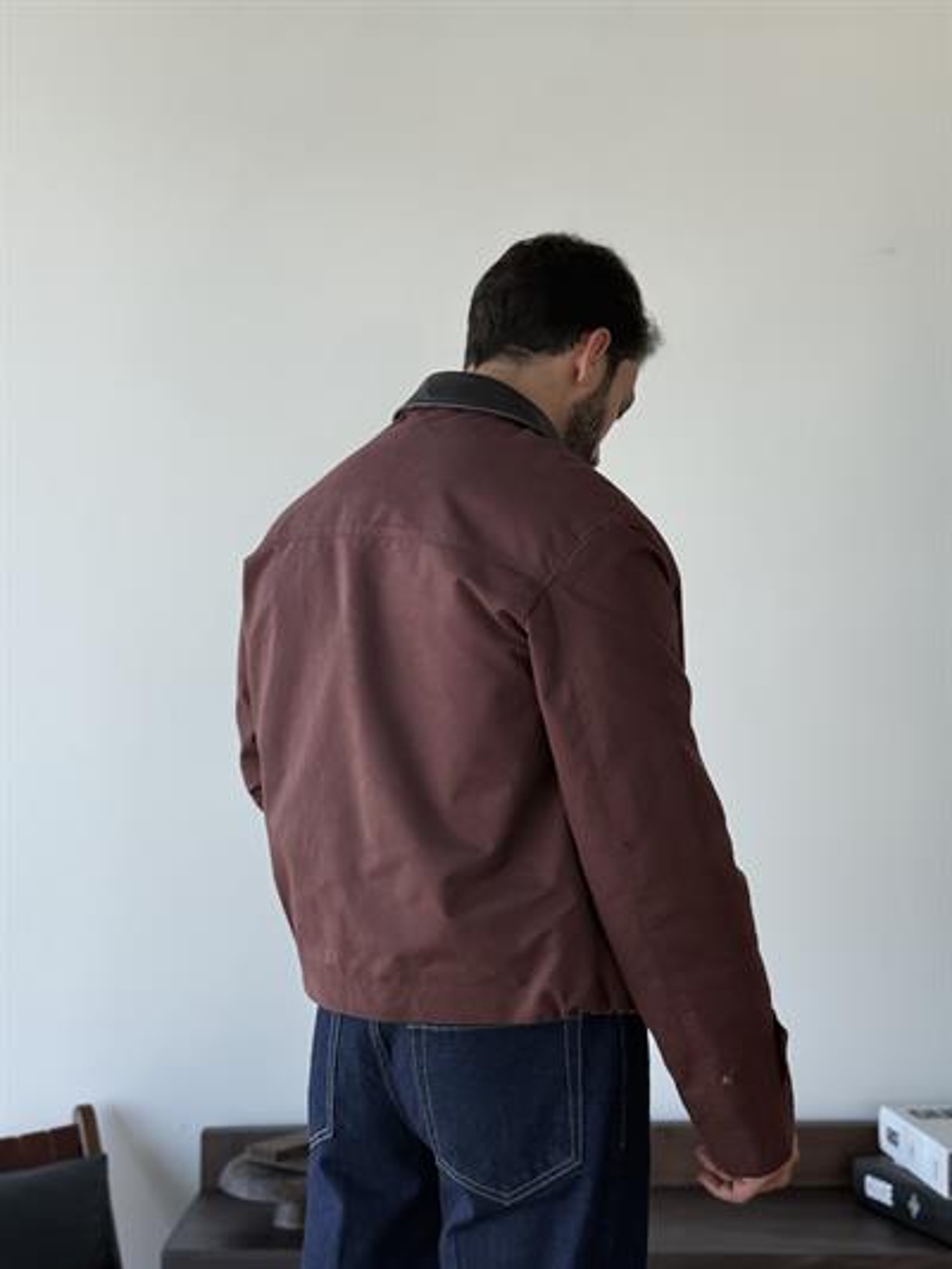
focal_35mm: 48
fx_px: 1759
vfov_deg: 39.6
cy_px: 634
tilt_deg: +2.0
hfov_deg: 30.3
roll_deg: +0.2
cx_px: 476
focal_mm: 6.76
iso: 80
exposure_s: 1/290
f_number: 1.78
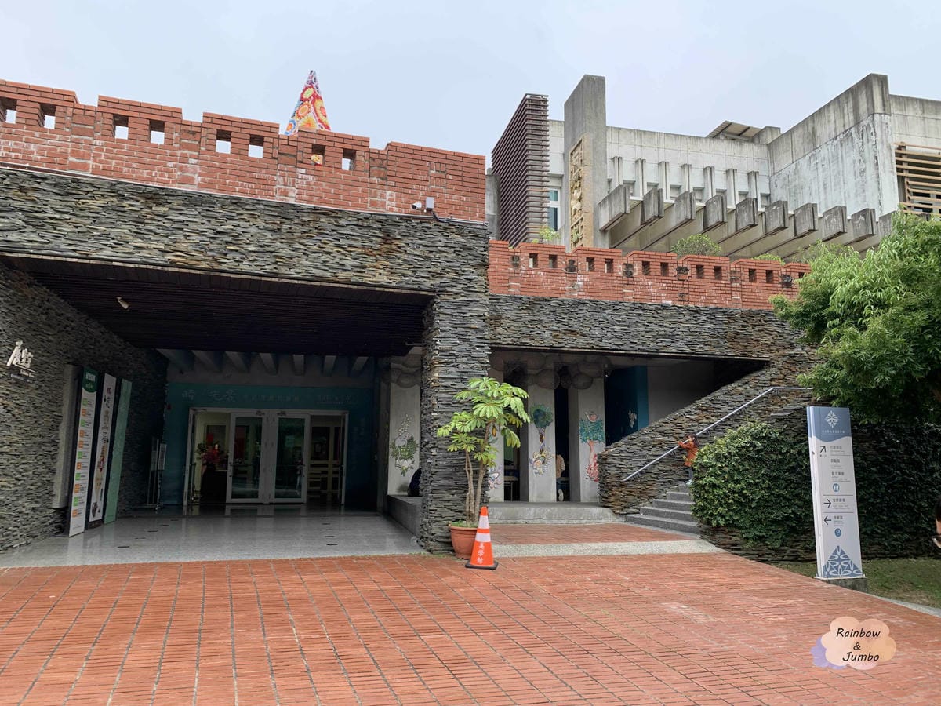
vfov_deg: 53.1
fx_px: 707
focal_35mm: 26
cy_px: 353
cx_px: 470
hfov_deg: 67.3
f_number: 1.8
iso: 25
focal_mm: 4.25
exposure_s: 1/376
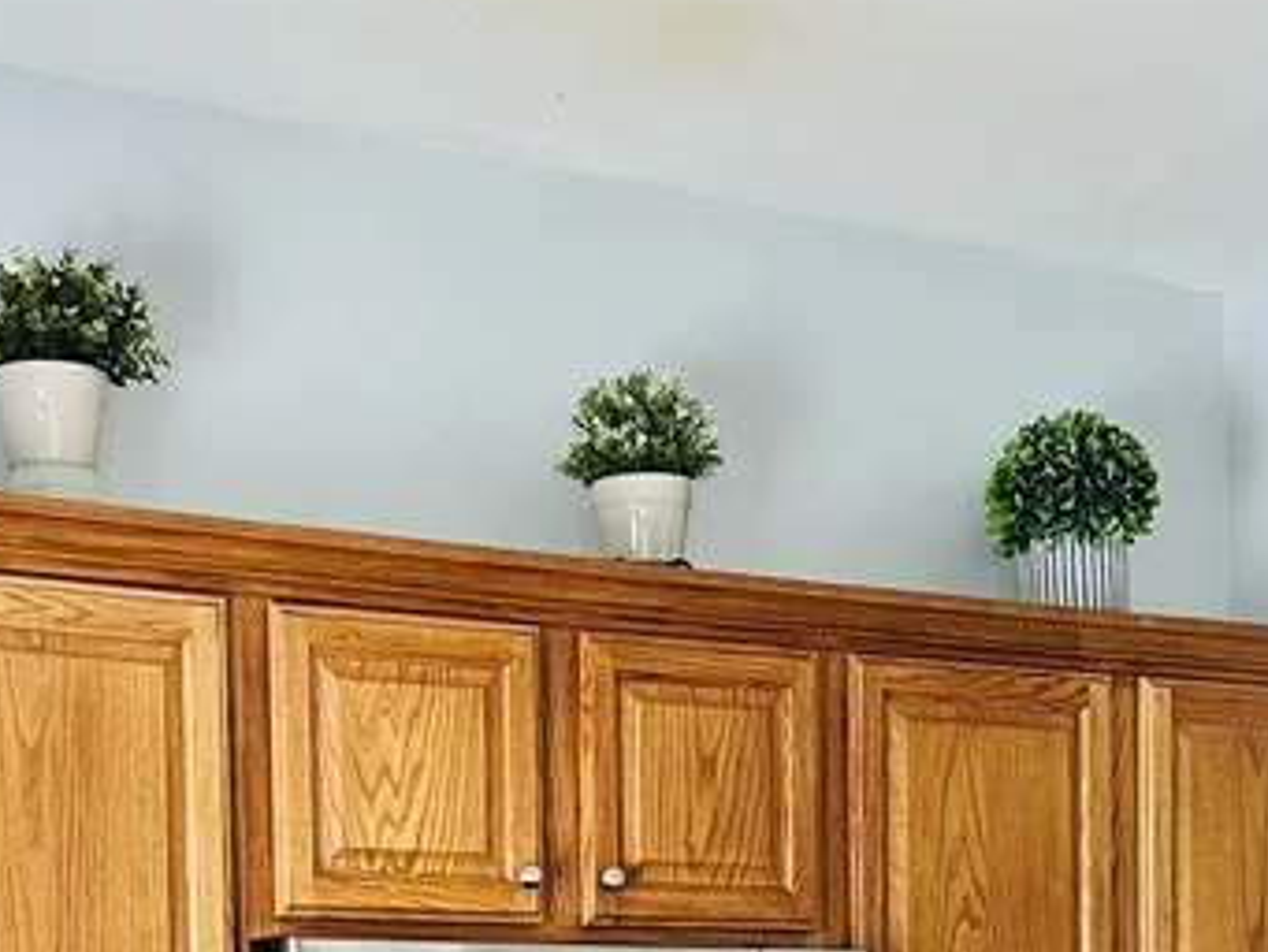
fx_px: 2858
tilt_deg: -1.1
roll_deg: +0.7
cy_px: 1194
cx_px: 599
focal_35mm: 78
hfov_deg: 25.0
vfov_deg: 17.8
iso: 125
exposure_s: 1/60
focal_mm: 5.7
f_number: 1.5
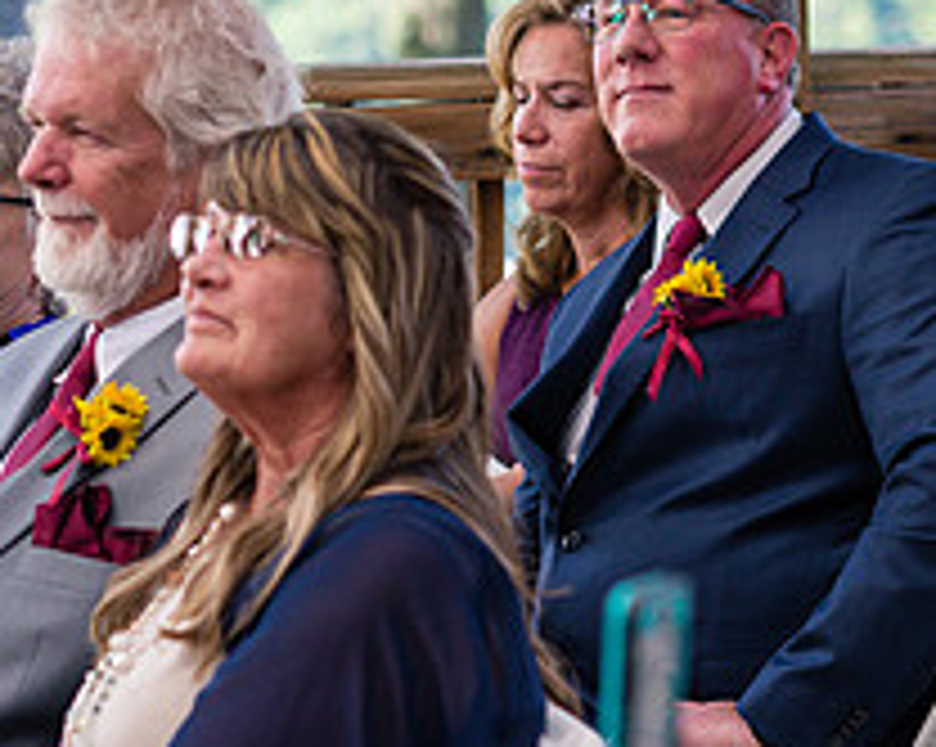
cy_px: 236
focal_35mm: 223
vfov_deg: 6.9
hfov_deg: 8.7
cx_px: 446
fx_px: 6172
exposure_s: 1/400
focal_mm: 85
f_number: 3.2
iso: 400
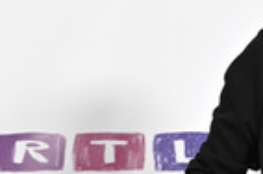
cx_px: 371
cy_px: 148
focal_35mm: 191
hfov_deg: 10.5
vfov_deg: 7.1
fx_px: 1392
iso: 800
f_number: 4
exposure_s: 1/320
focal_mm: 60
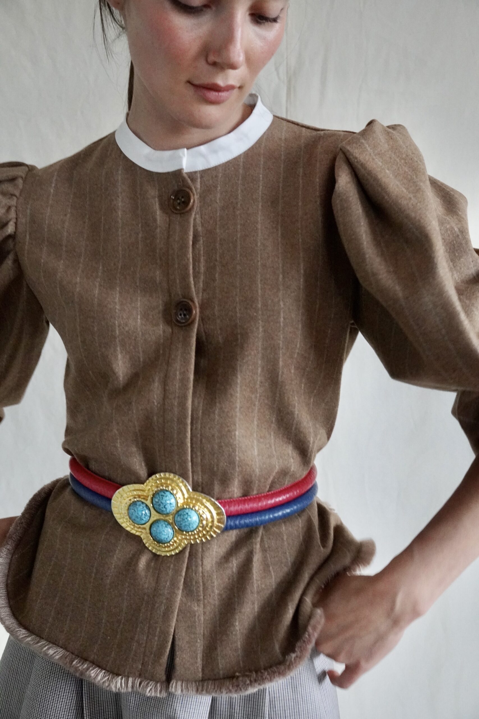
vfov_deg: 45.0
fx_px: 868
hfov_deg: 30.9
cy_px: 360
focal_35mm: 44
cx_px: 240
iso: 6400
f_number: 4.5
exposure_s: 1/80
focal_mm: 29
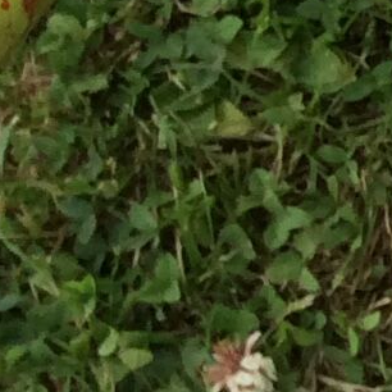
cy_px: -110
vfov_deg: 7.3
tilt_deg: -74.7
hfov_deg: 6.0
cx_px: 1615
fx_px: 3062
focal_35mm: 239
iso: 32
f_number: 2.4
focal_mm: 3.3
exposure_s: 1/657
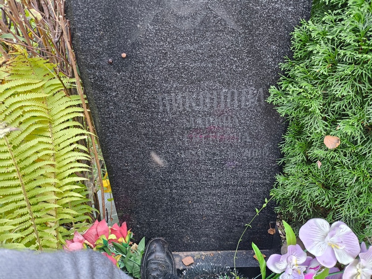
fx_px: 269
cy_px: 140
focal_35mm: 25
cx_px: 186
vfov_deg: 54.9
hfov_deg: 69.4
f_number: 1.7
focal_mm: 4.71
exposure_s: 1/60
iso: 250
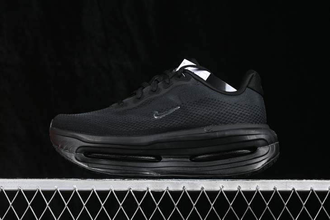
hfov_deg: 27.0
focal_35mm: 75
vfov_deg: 18.2
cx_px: 165
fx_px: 687
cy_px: 110
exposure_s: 1/60
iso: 160
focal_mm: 50
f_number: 6.3
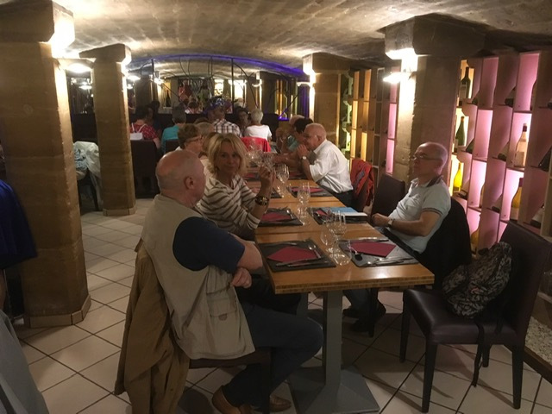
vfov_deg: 48.2
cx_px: 276
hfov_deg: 61.7
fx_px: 462
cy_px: 207
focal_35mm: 29
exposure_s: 1/17
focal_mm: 4.15
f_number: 2.2
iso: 320
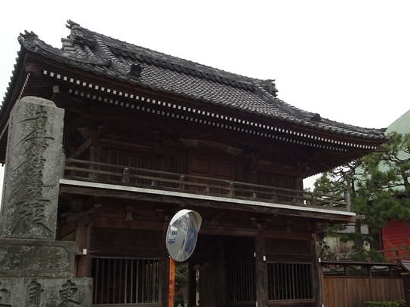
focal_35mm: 40
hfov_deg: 46.4
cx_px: 253
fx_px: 474
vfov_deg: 35.9
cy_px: 178
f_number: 4
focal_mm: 5.26
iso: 80
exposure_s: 1/100
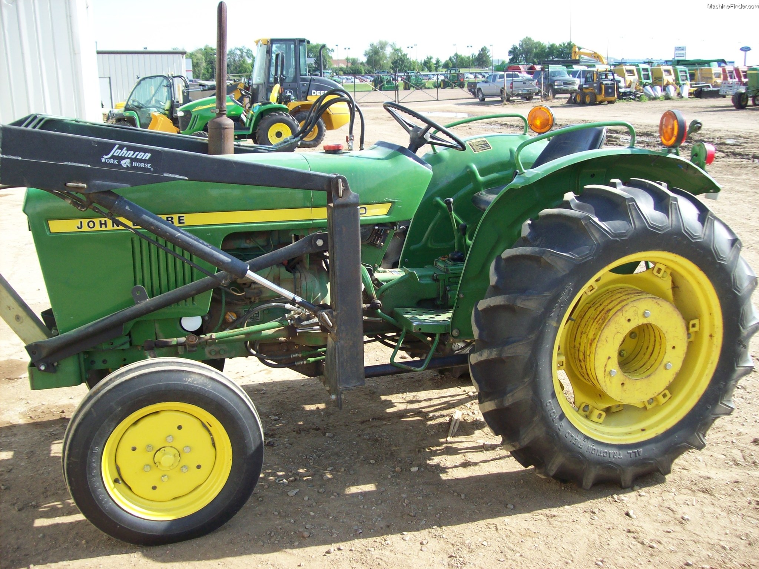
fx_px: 789
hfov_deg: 51.4
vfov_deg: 39.6
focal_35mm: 36
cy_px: 284
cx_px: 380
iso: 80
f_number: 2.7
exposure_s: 1/392
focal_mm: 6
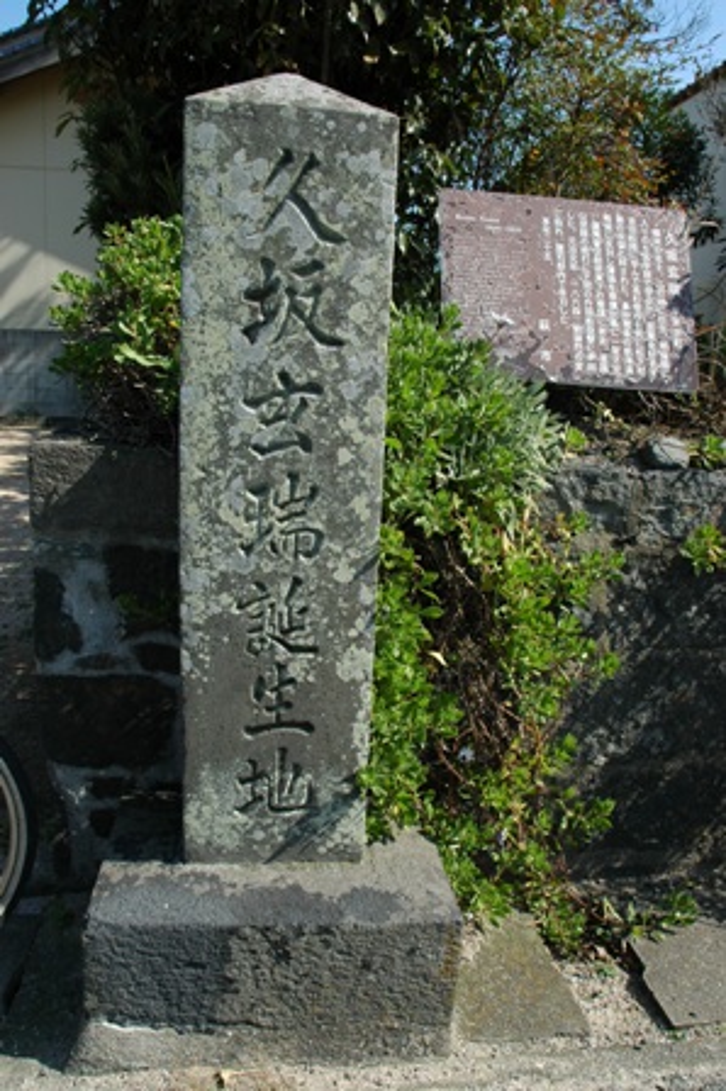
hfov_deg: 47.9
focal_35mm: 27
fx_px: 818
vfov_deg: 67.4
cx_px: 363
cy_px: 546
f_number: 8
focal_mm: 18
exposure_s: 1/250
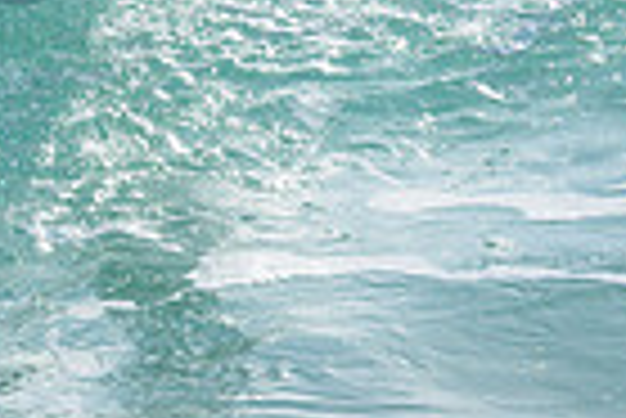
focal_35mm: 3341
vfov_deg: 0.4
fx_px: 58156
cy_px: -187
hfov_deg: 0.6
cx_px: -234
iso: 140
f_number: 6.3
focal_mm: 800
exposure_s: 1/2000
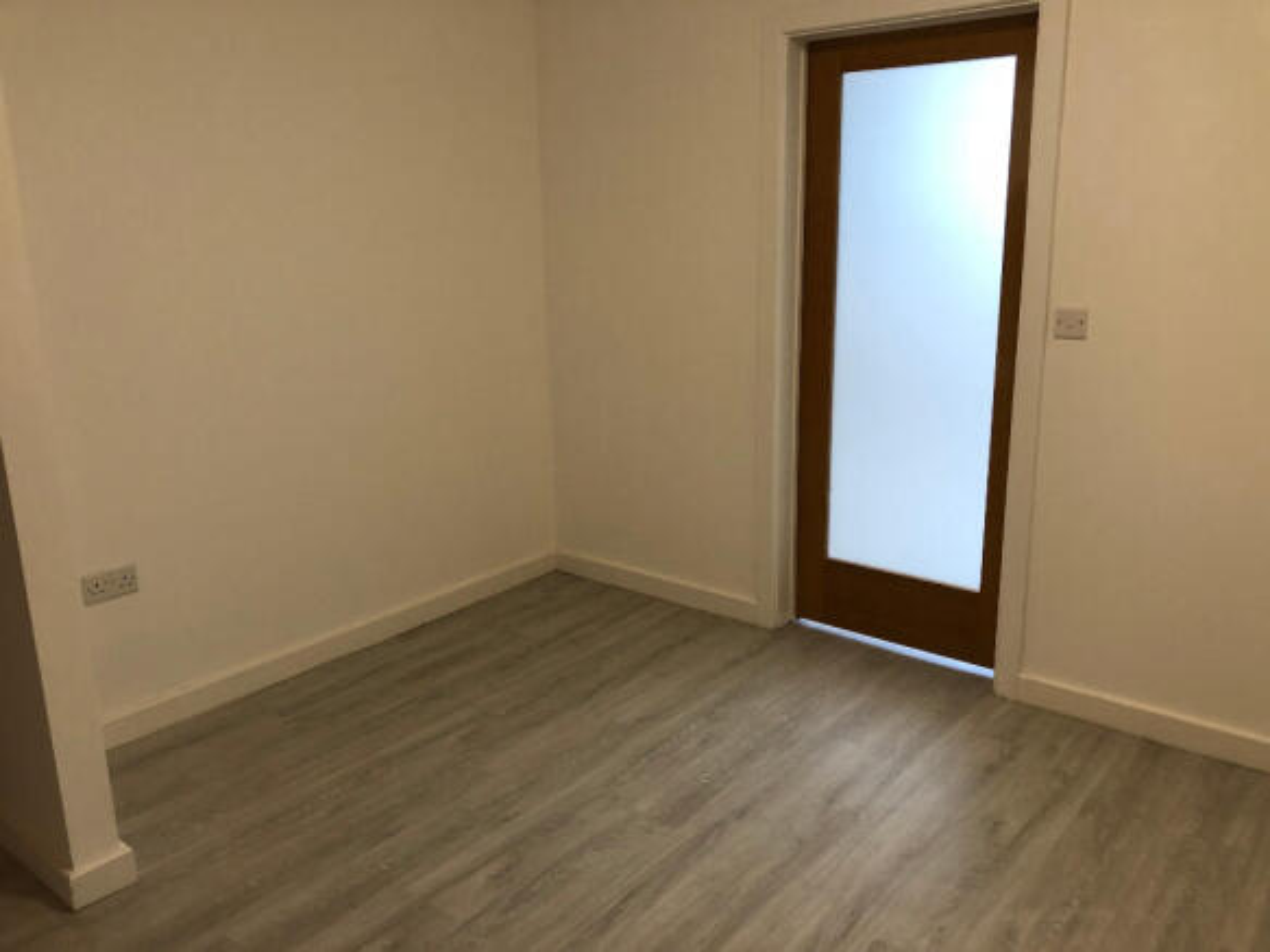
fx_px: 1027
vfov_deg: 49.7
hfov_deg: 63.5
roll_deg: +0.1
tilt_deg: -12.7
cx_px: 635
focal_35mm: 28
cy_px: 476
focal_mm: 3.99
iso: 32
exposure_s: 1/25
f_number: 1.8
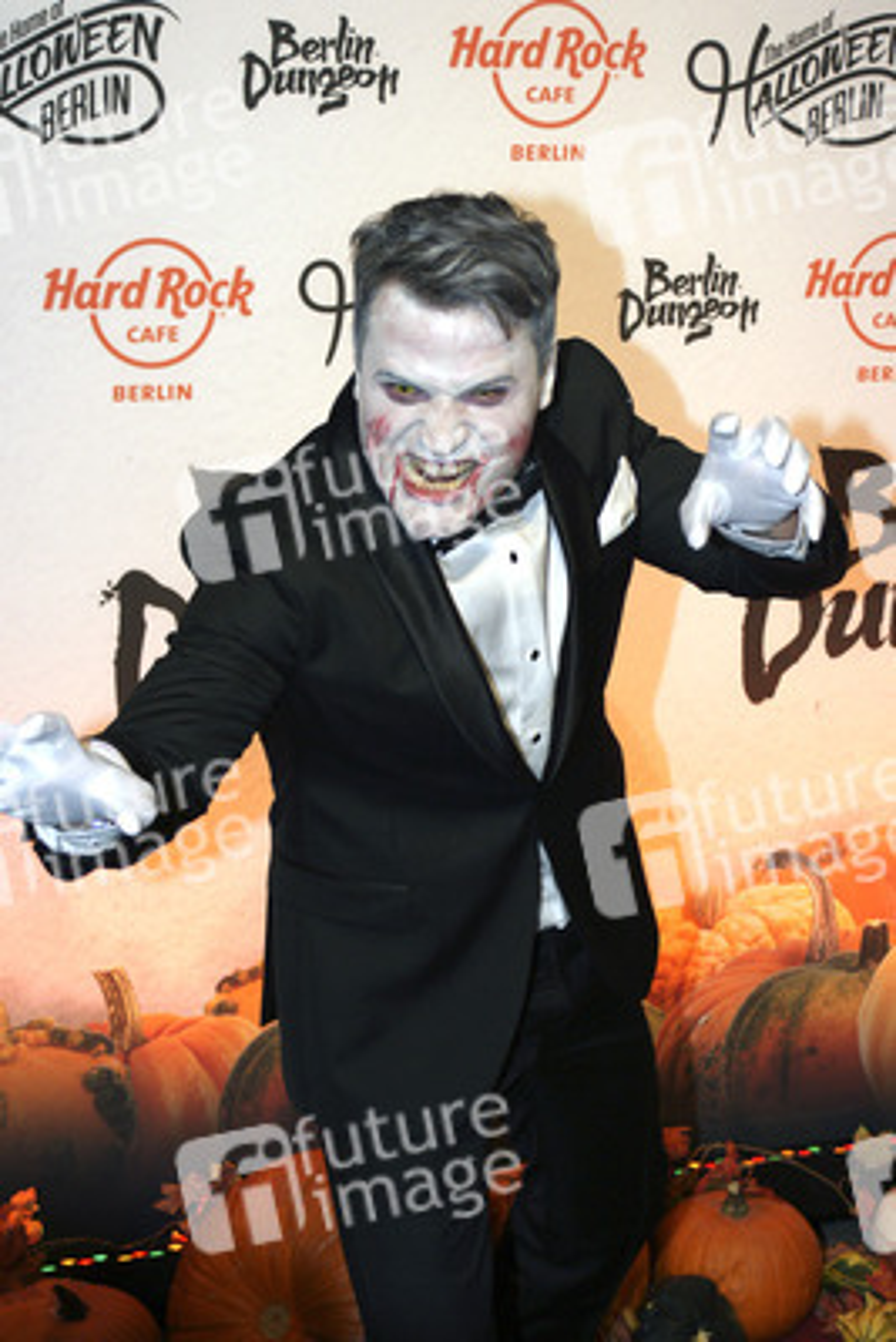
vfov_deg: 27.0
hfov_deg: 18.2
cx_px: 448
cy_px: 671
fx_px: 2797
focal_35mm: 75
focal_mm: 50
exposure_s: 1/400
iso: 1000
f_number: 5.6
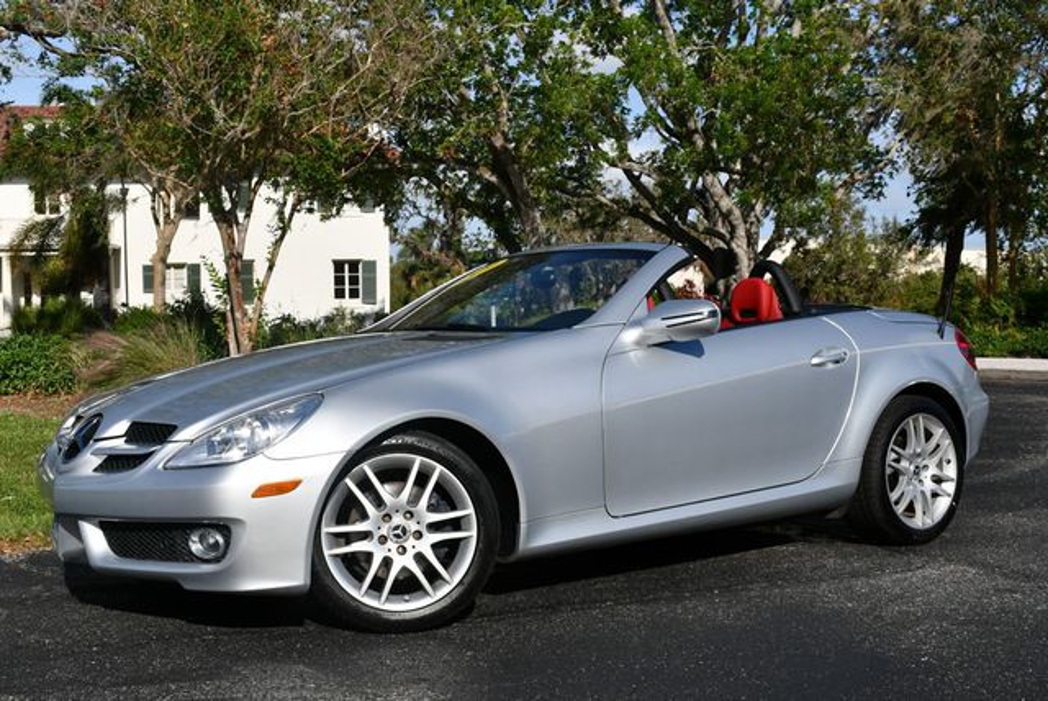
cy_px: 350
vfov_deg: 28.1
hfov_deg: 41.1
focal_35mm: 48
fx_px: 1399
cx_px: 524
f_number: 10
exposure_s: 1/400
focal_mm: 24
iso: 100
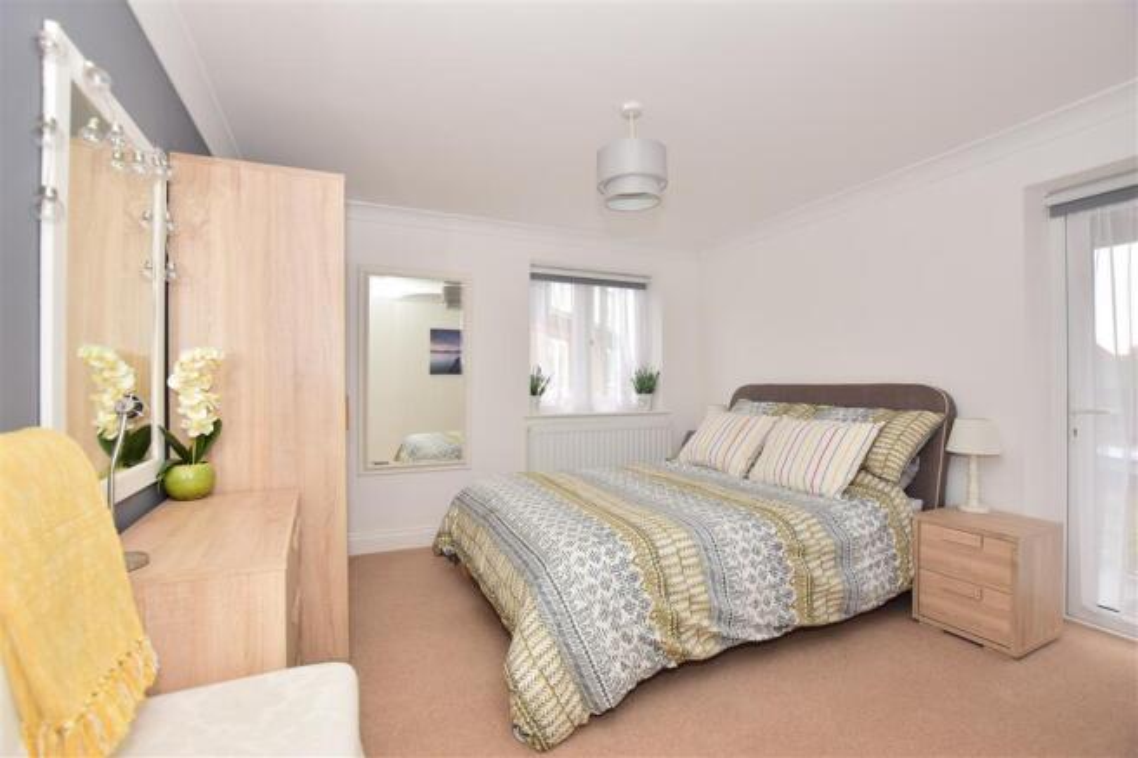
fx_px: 474
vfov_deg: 77.3
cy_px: 379
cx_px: 569
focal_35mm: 15
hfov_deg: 100.4
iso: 400
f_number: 5.6
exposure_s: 1/60
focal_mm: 10
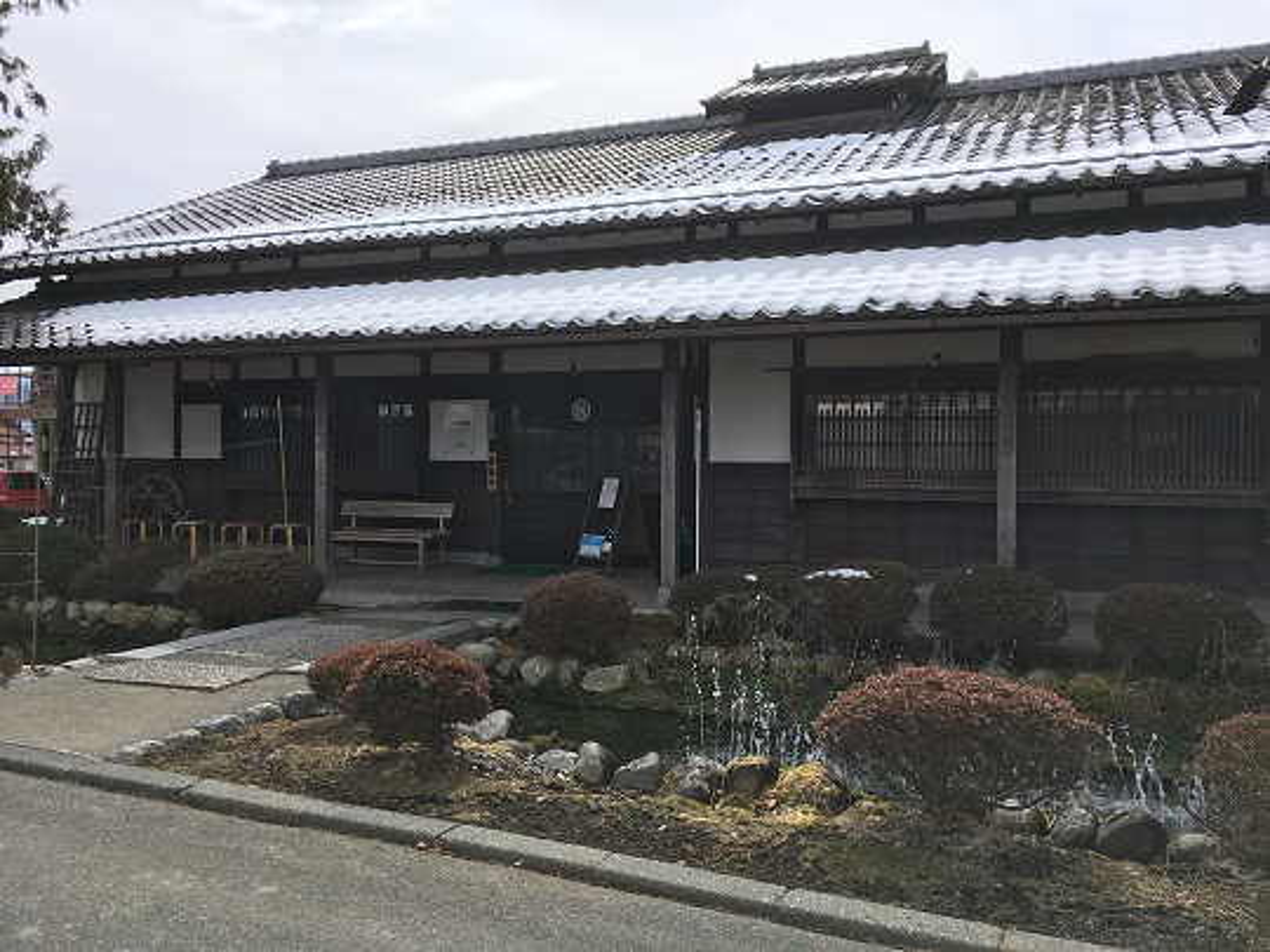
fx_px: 1064
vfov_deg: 48.2
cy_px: 476
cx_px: 635
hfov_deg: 61.7
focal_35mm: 29
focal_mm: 4.15
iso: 25
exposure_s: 1/1202
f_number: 2.2
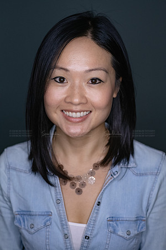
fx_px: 588
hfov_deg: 16.1
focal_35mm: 85
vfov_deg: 23.9
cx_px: 83
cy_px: 125
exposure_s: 1/320
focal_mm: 85
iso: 2000
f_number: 3.5
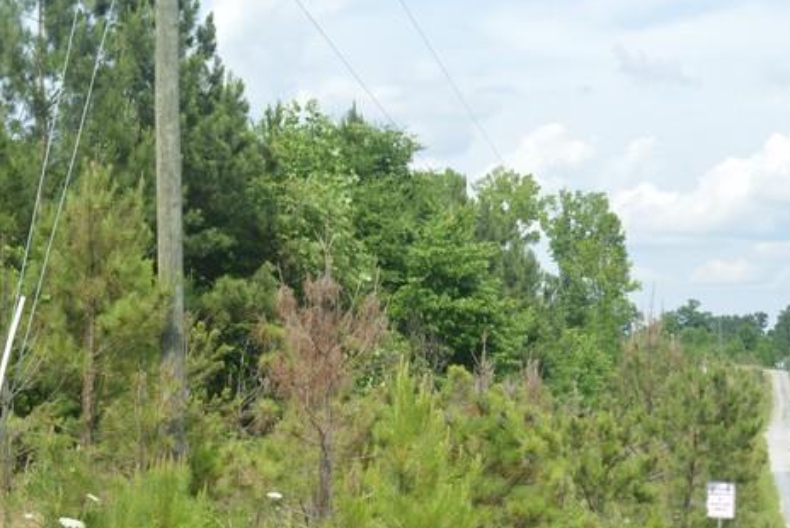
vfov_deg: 21.8
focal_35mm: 62
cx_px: 298
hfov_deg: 32.2
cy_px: 358
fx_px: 1361
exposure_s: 1/200
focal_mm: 30
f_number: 7.1
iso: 100
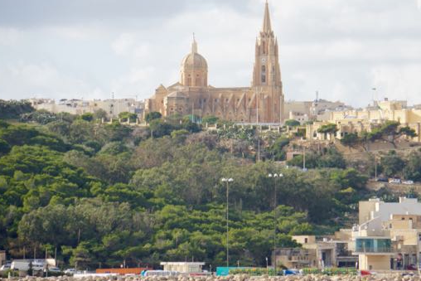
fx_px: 3802
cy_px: 130
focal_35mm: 325
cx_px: 229
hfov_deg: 6.3
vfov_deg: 4.2
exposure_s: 1/320
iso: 125
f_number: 6.3
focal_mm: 172
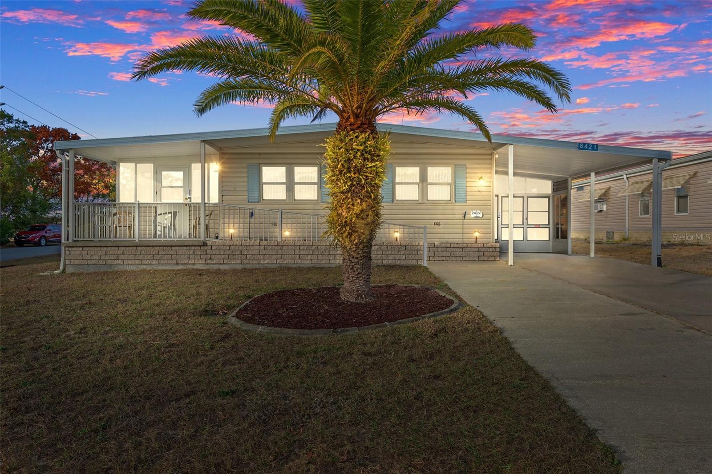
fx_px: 494
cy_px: 237
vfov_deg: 51.3
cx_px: 356
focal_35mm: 25
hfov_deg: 71.5
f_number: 8
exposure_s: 1/160
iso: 400
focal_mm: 25
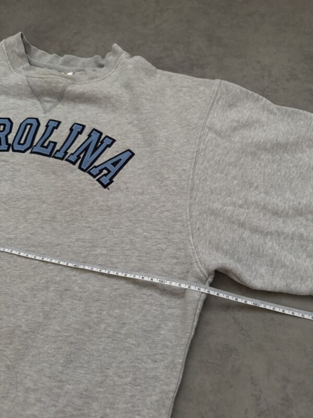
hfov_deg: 56.8
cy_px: 209
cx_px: 156
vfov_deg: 71.6
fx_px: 289
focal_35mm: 24
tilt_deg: -63.0
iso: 1000
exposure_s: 1/40
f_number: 1.78
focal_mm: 6.76
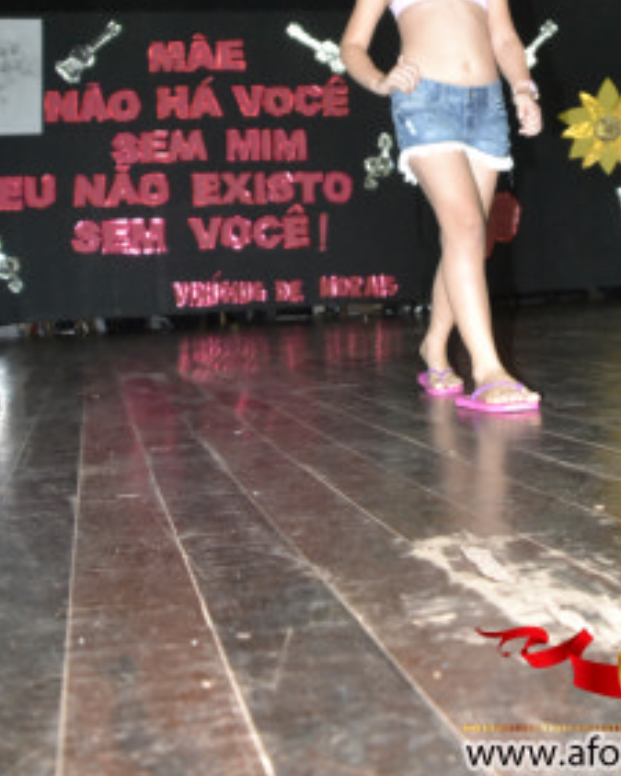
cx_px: 404
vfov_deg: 35.7
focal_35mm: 50
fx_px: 1148
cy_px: 122
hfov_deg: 30.1
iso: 3200
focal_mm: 20
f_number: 3.5
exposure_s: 1/60
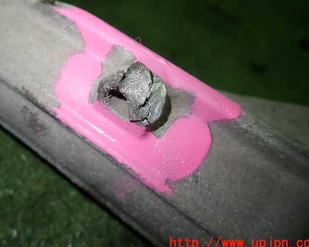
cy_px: 100
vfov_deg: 45.5
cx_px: 119
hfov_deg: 55.2
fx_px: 293
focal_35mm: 32
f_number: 2
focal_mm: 4.5
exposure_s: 1/60
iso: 100
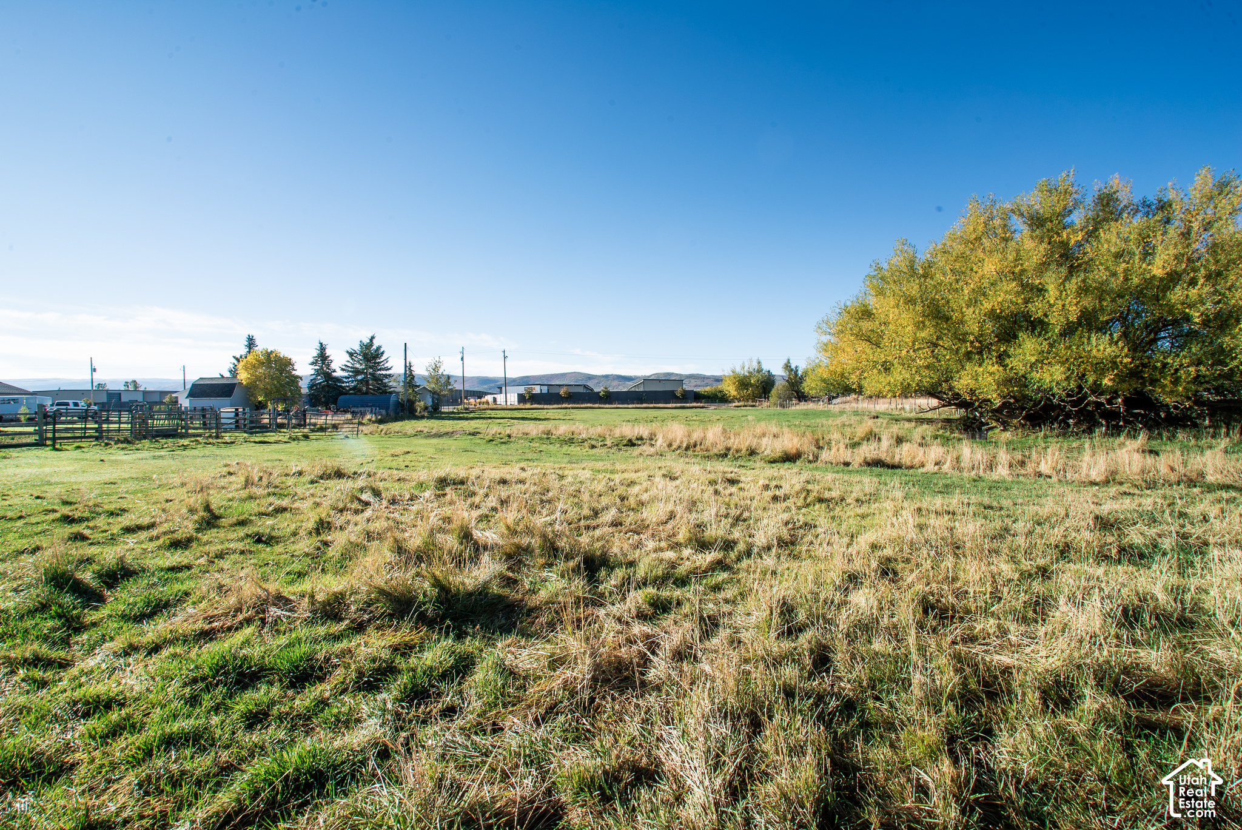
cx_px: 621
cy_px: 415
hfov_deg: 96.7
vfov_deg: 73.8
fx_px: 552
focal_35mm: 16
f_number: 16
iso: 100
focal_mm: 16
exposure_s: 1/80
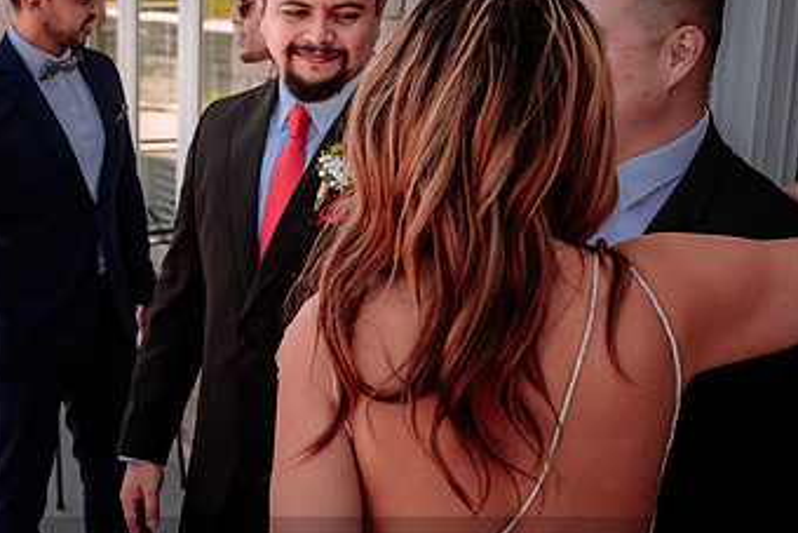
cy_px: 258
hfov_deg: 32.3
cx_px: 212
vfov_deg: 22.3
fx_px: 1353
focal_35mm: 61
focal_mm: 33
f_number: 4.5
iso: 320
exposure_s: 1/640
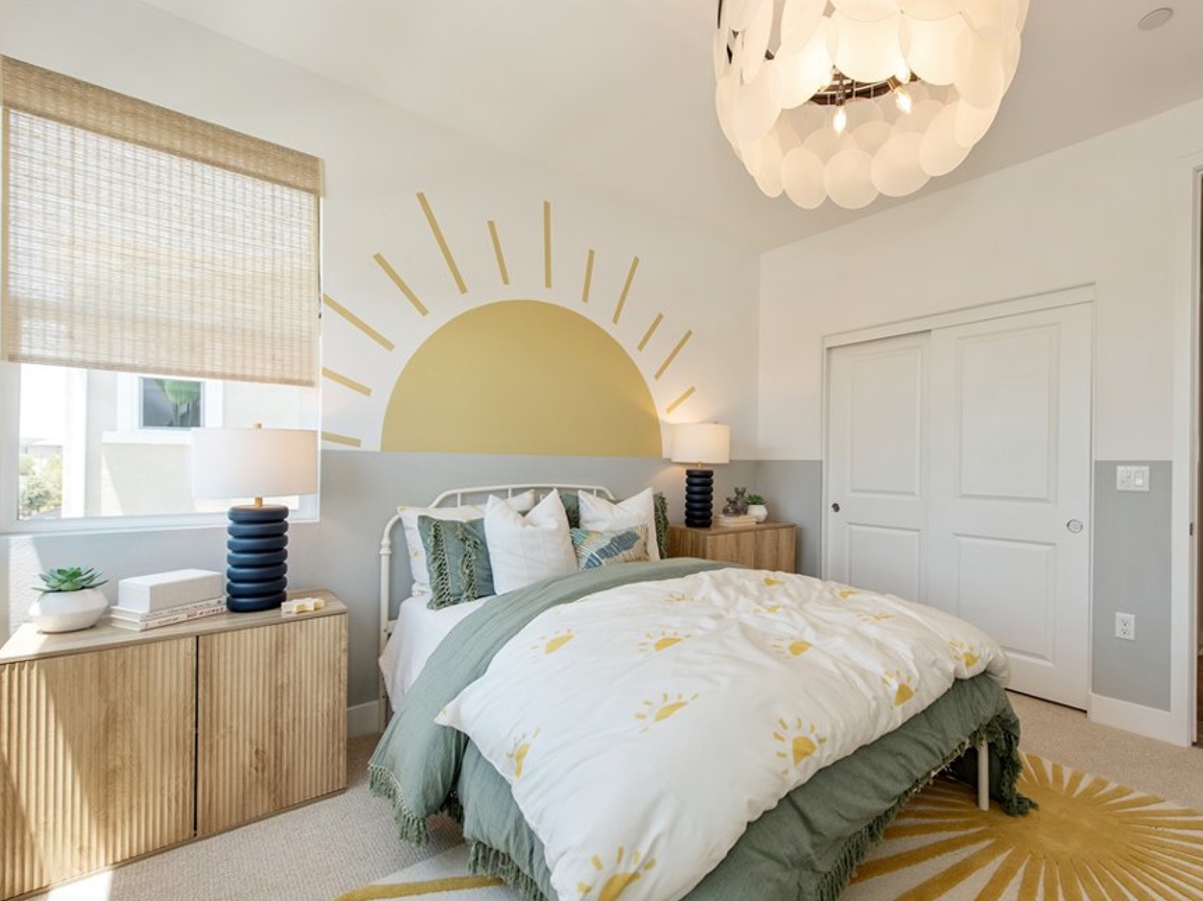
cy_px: 469
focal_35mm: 16
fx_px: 556
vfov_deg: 78.0
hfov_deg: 94.1
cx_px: 671
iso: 400
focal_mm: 14
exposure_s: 1/125
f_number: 5.6
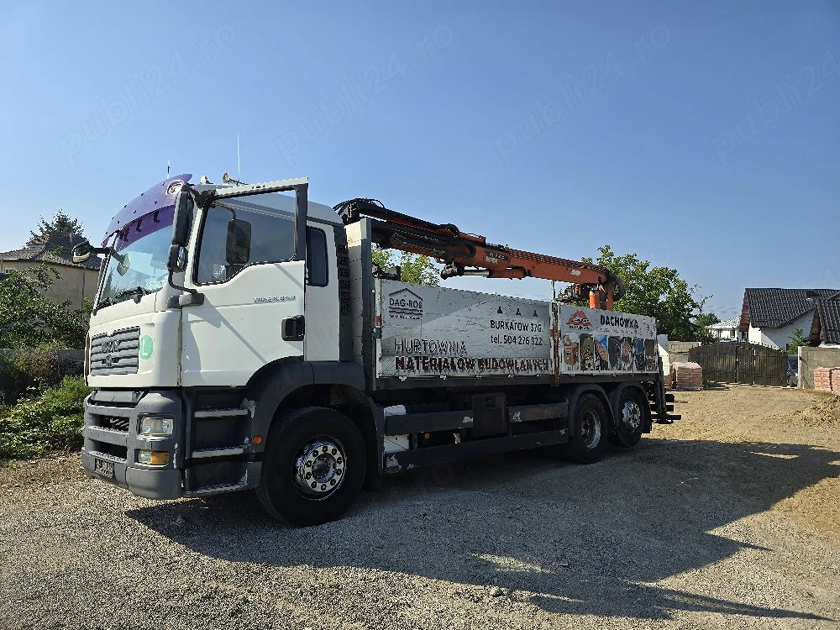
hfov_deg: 73.9
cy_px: 315
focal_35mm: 23
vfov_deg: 58.9
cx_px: 420
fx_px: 558
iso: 12
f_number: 1.7
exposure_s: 1/833
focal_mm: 6.3
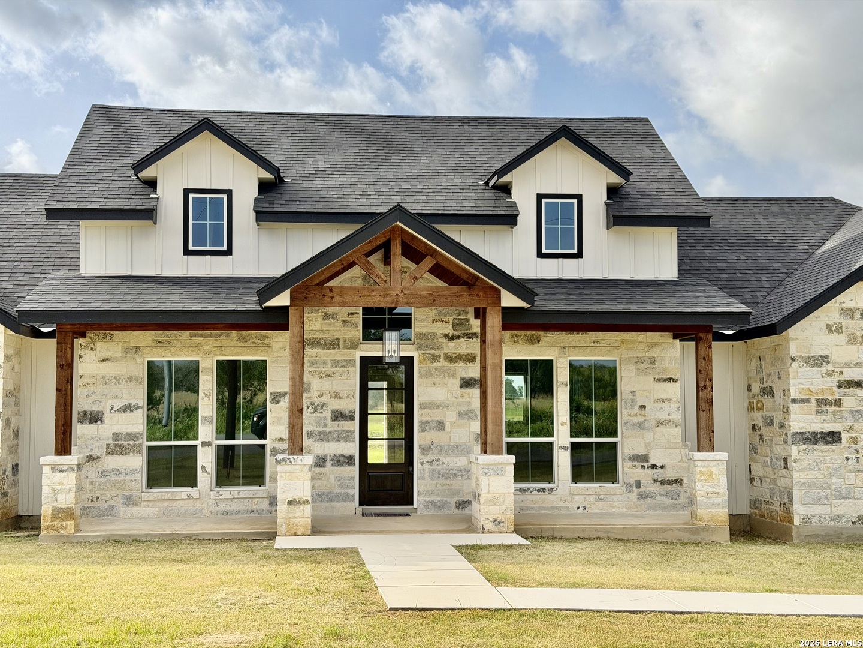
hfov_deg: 39.7
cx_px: 432
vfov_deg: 30.3
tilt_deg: +3.4
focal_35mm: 48
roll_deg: +1.2
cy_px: 324
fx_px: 1197
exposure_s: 1/3704
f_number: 1.78
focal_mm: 6.76
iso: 80
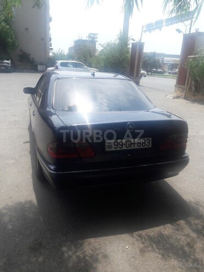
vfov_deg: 63.4
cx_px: 102
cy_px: 136
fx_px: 220
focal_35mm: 28
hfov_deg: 49.7
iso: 40
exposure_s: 1/989
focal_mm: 3.7
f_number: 1.9
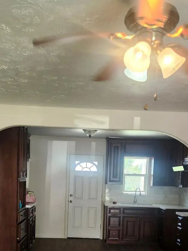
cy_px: 204
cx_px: 86
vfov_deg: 42.6
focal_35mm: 42
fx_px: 304
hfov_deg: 34.3
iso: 200
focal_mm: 5.54
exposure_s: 1/120
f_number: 1.8
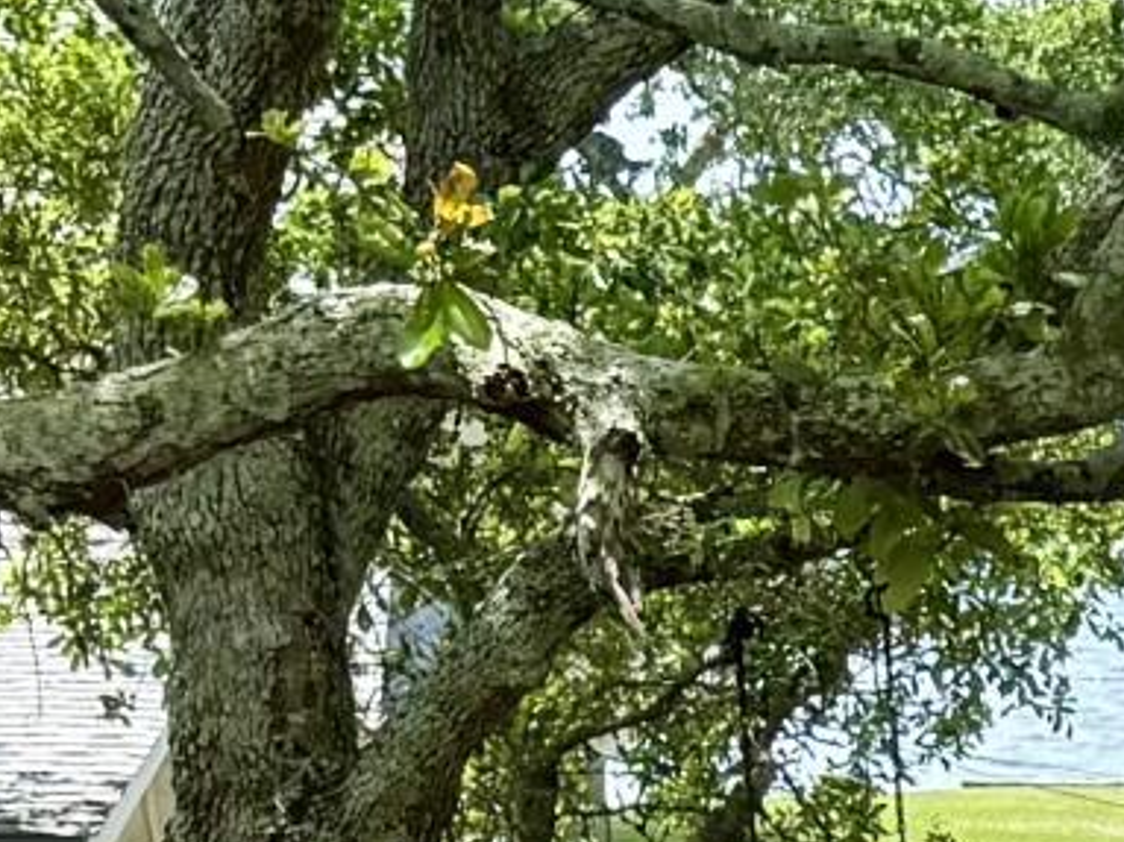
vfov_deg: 7.4
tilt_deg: -14.2
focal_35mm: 188
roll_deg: -1.5
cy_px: 2024
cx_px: 3305
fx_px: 6103
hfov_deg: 8.8
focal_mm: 6.76
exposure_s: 1/1211
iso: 80
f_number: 1.78
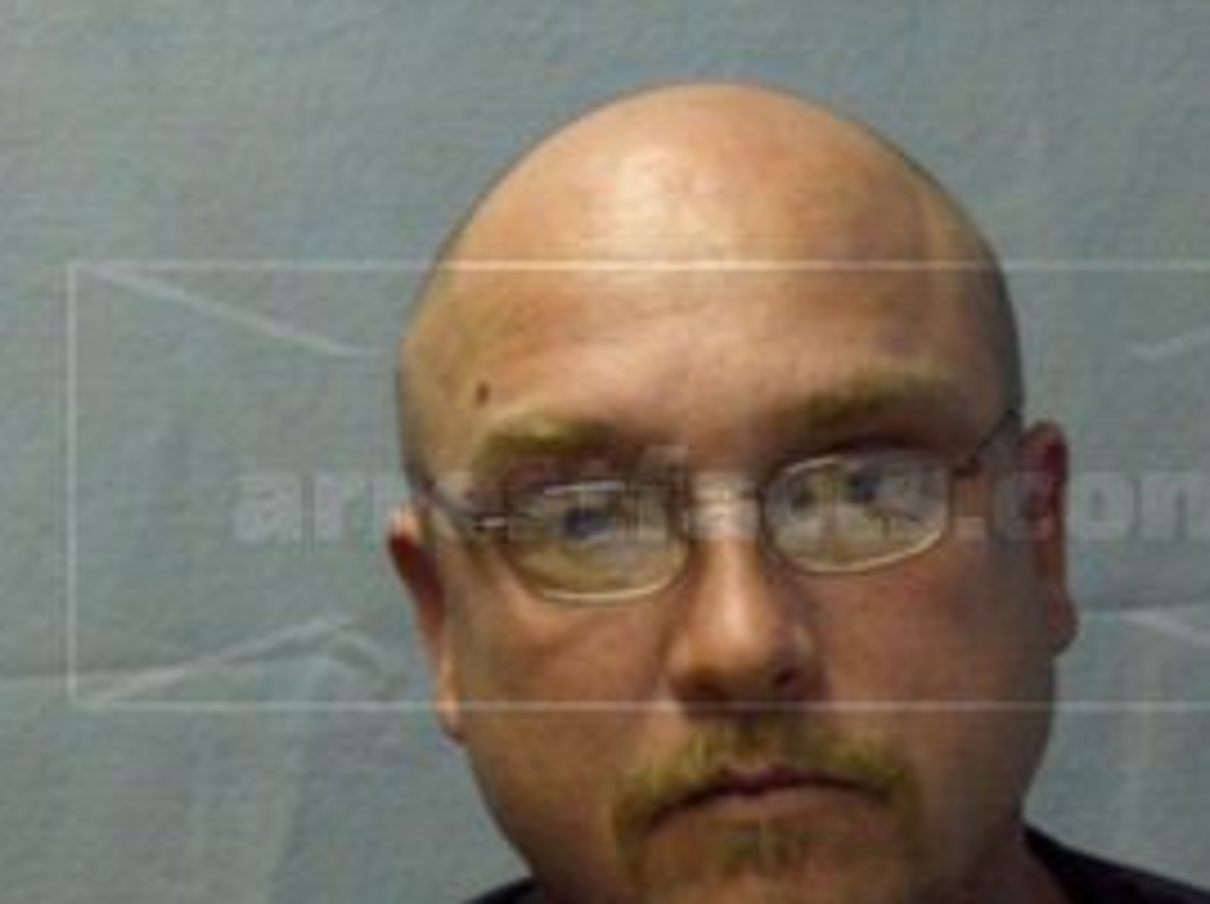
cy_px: 486
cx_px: 744
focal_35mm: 95
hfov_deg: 20.6
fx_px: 3316
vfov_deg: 15.5
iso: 191
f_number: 3.6
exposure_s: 1/90
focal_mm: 15.2
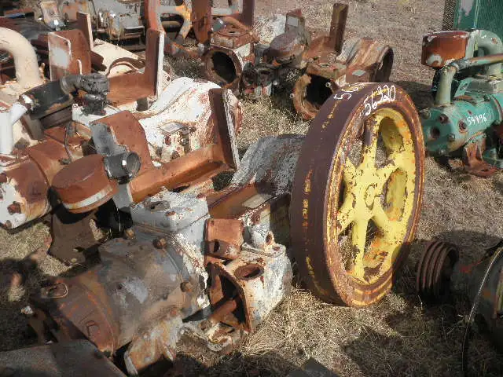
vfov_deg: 40.7
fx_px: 509
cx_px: 252
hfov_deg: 52.6
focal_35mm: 35
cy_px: 188
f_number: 9.1
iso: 64
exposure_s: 1/160
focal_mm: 6.1
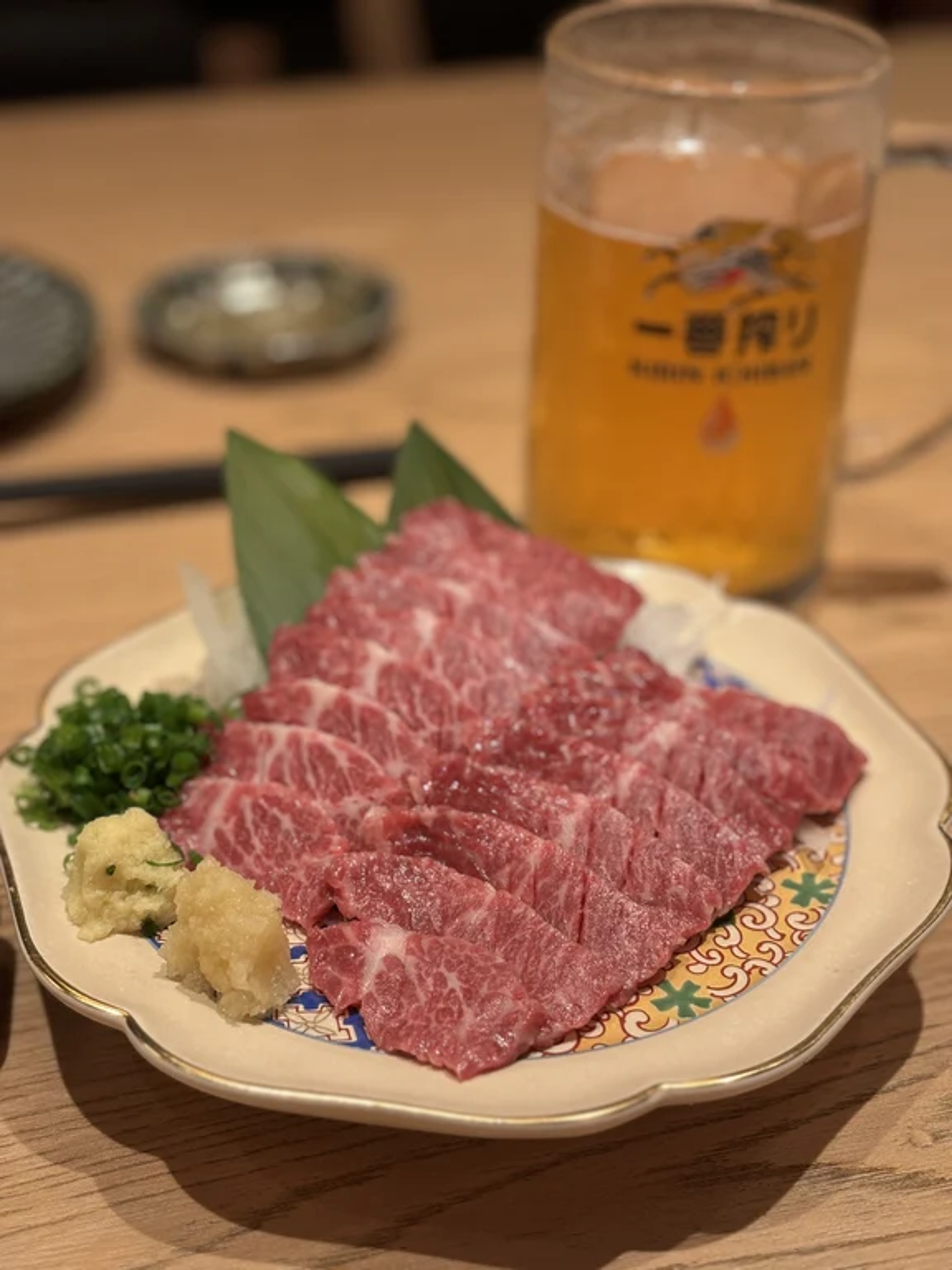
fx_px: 1907
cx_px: 476
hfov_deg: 28.0
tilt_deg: -31.0
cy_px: 635
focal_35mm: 52
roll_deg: -0.5
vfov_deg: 36.8
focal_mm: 5.96
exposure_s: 1/50
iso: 64
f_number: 1.6
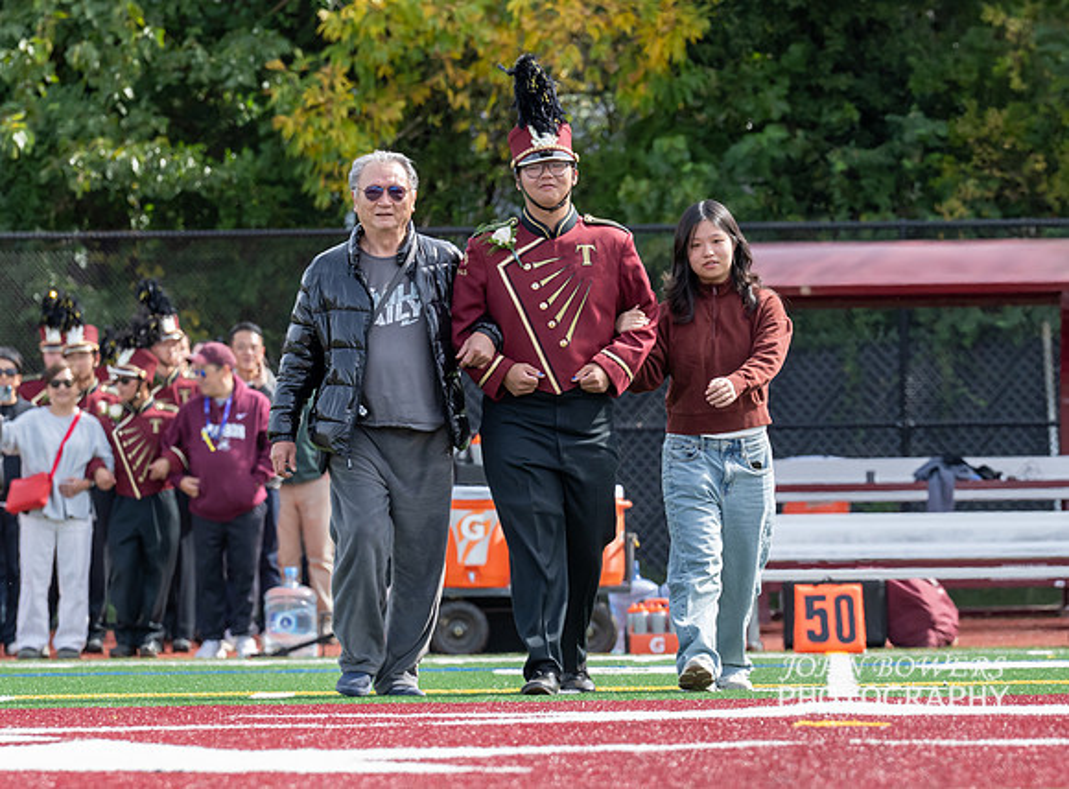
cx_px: 667
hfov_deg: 5.9
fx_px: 10336
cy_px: 482
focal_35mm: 337
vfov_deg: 4.4
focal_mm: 200
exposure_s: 1/1000
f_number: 5.6
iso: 500
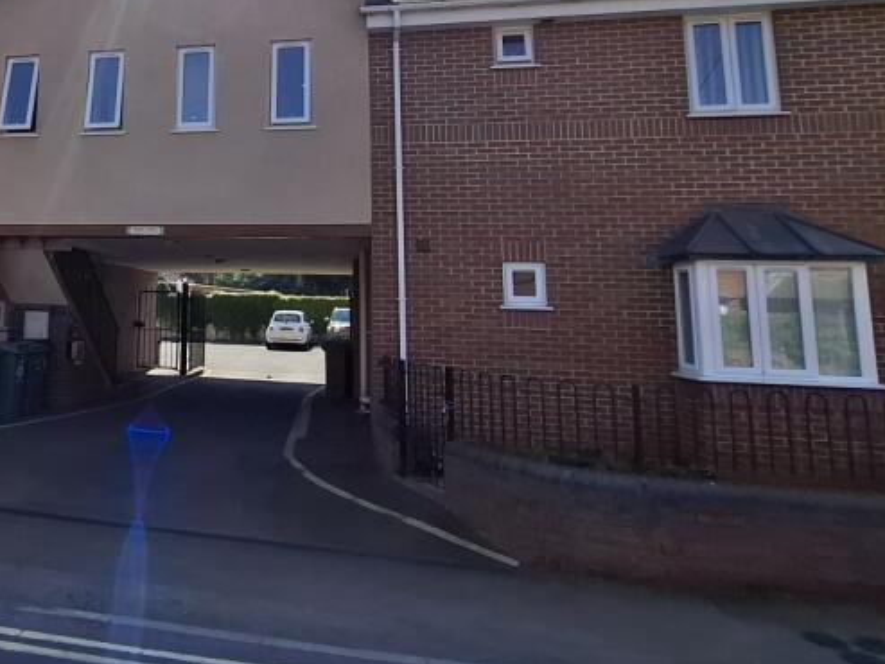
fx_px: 690
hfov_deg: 59.4
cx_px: 158
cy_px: 212
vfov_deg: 50.3
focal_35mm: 27
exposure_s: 1/1894
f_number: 2.2
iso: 40
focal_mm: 1.74
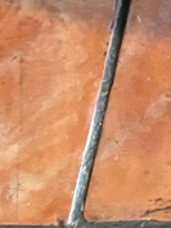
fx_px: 1158
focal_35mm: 176
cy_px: -416
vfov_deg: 9.3
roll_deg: +2.3
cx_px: 471
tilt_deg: -44.0
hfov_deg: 7.6
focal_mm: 5.96
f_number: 1.6
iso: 400
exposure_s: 1/33
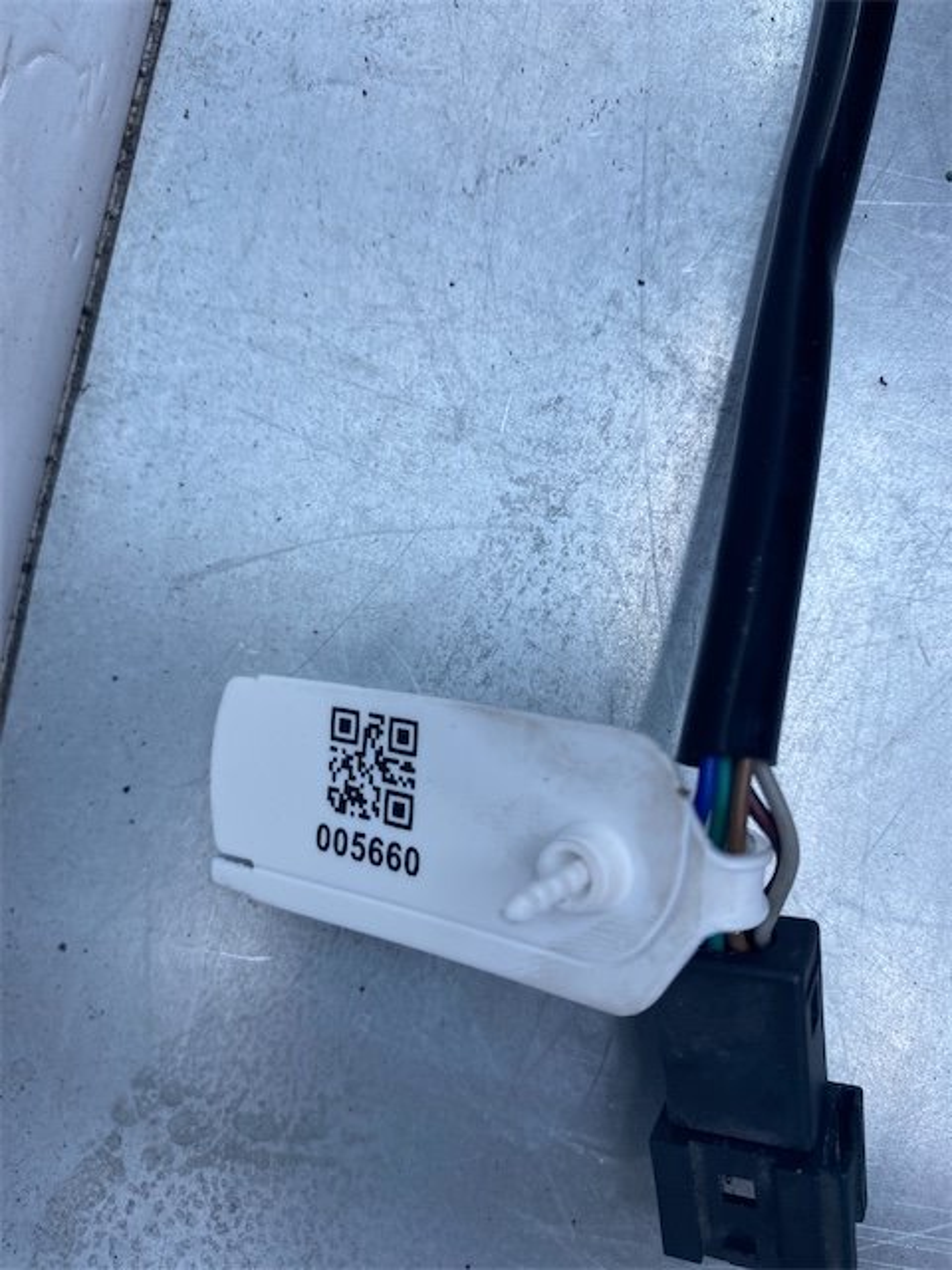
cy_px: 635
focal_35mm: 26
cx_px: 476
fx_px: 953
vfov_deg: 67.3
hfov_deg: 53.1
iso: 32
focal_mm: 4.25
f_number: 1.8
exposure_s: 1/711
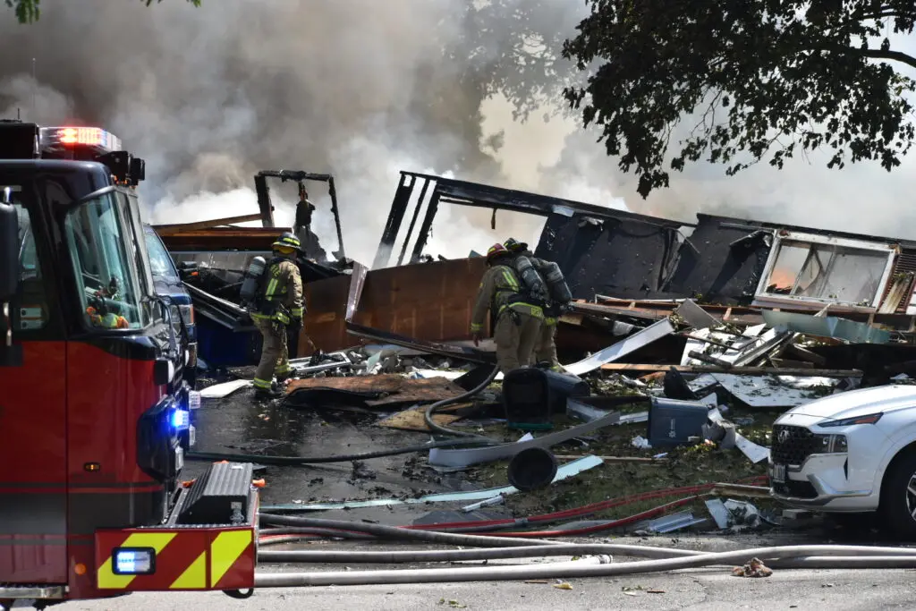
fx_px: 2672
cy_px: 306
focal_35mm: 105
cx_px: 458
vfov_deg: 13.0
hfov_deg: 19.5
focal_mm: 70
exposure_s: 1/1600
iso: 400
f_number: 5.6
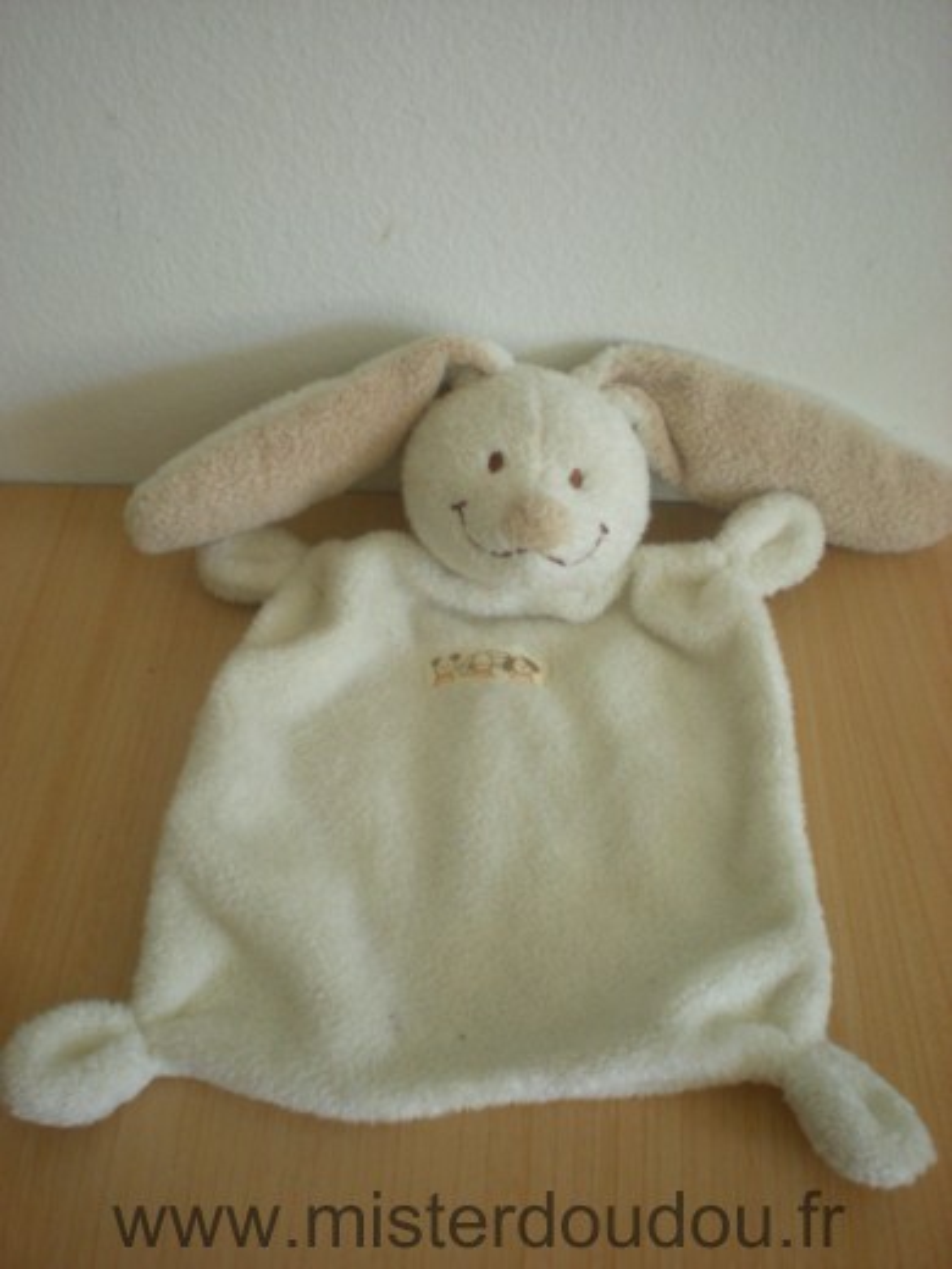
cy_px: 634
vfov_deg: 49.0
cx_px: 476
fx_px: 1393
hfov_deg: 37.7
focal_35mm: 38
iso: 200
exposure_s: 1/40.7
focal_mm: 6.3
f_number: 3.1
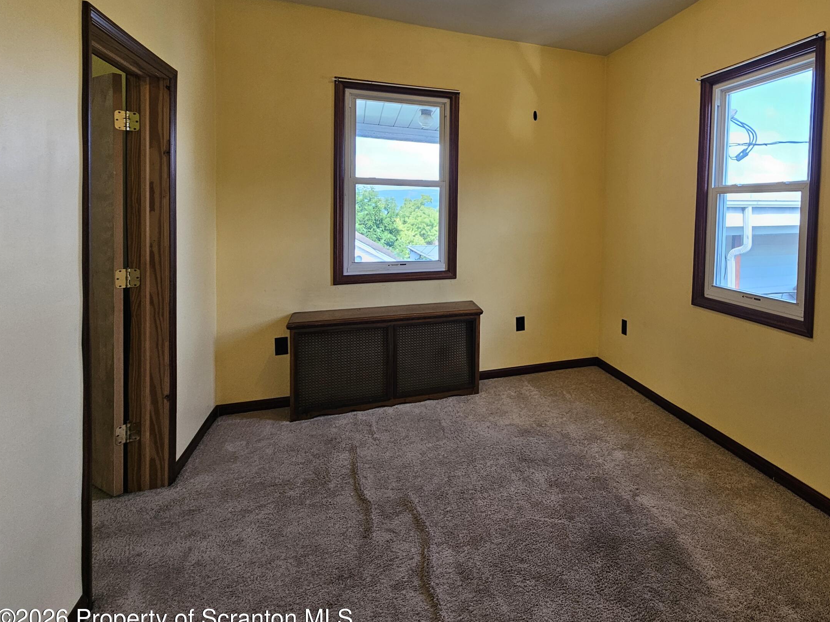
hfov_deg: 84.0
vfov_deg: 70.2
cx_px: 570
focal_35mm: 18
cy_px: 227
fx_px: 432
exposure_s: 1/60
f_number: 2.2
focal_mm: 2.2
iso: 64
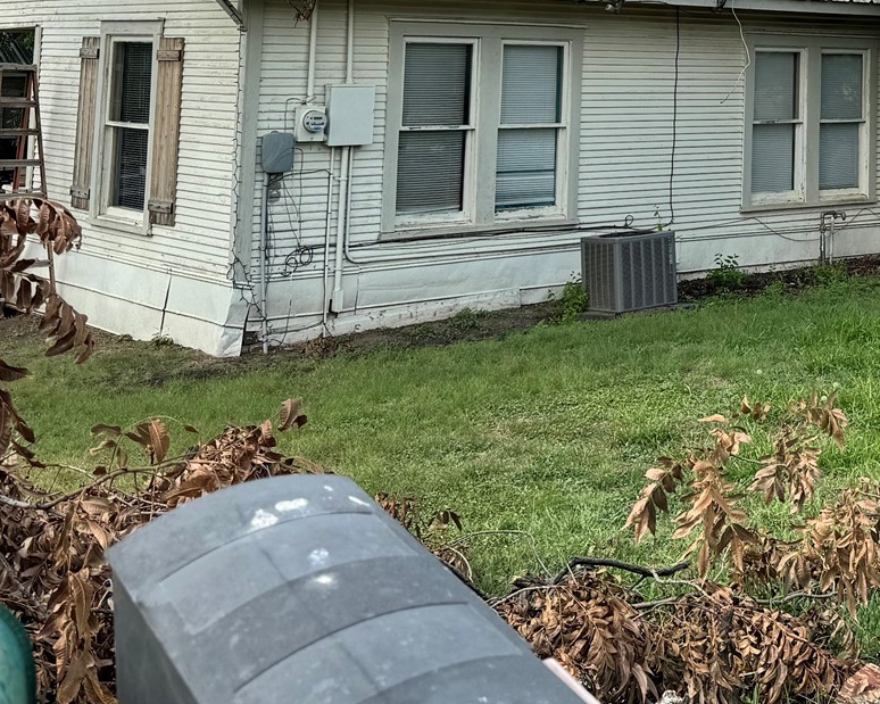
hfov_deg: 28.8
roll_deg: -1.0
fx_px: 1615
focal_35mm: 62
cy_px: -101
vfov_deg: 22.9
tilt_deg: +7.2
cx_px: 854
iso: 80
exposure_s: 1/2833
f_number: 1.78
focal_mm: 6.76
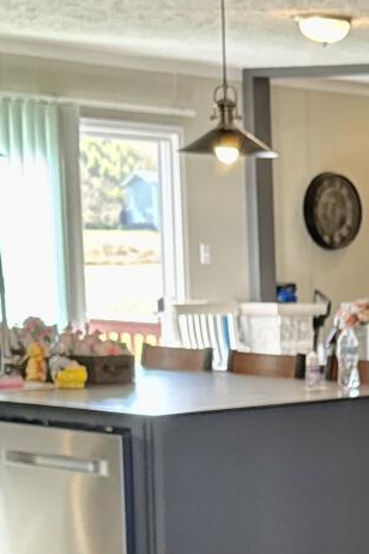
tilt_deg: -9.6
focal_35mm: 108
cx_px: 579
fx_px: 1660
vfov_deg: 18.4
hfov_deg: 12.0
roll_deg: -0.8
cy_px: 561
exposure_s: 1/120
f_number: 1.78
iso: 200
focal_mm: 6.76
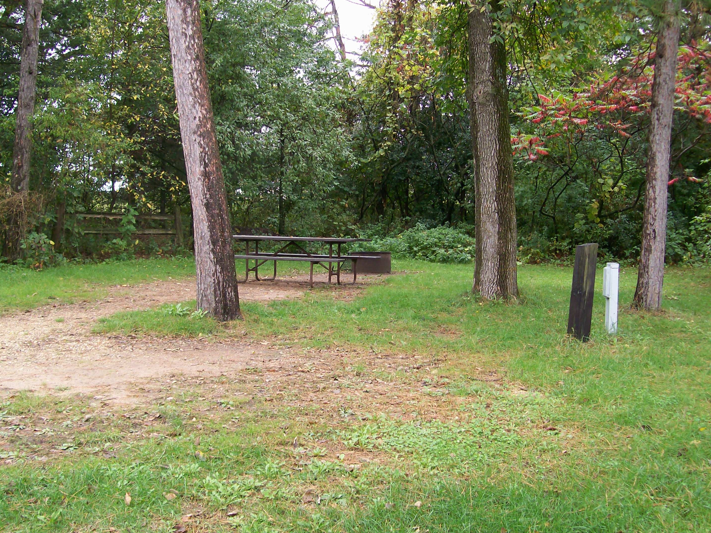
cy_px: 254
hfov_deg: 47.8
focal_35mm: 39
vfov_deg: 36.8
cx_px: 328
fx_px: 801
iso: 80
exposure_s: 1/119
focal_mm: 6
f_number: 2.7
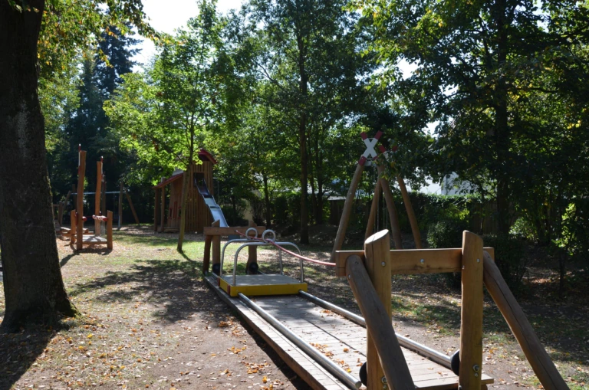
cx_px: 294
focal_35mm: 30
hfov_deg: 62.0
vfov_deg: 43.4
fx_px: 490
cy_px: 195
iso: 100
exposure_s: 1/90
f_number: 5.6
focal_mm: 20
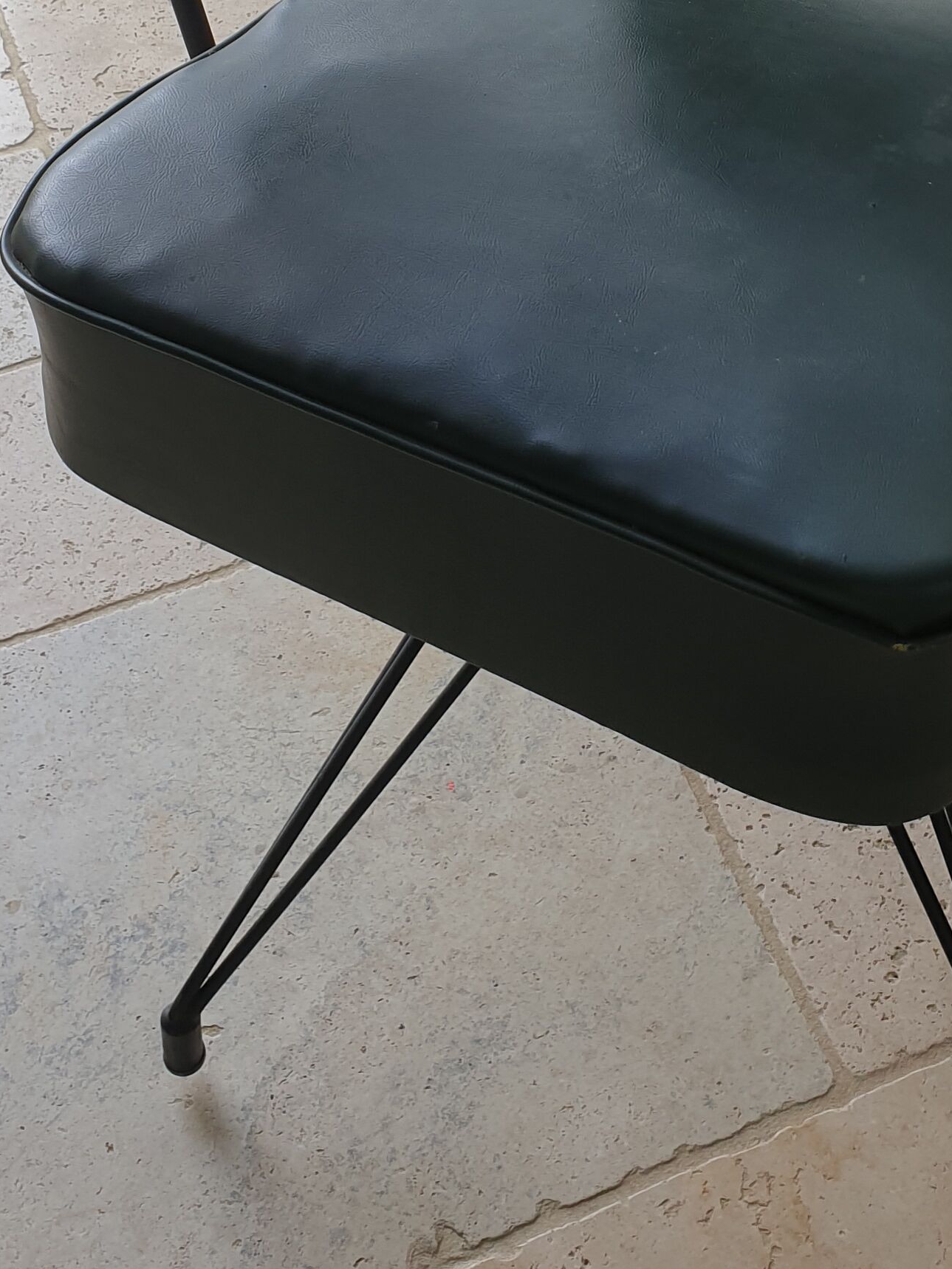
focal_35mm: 61
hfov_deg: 23.9
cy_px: 47
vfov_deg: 29.9
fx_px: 2237
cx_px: 665
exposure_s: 1/103
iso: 50
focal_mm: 4.3
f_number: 2.4
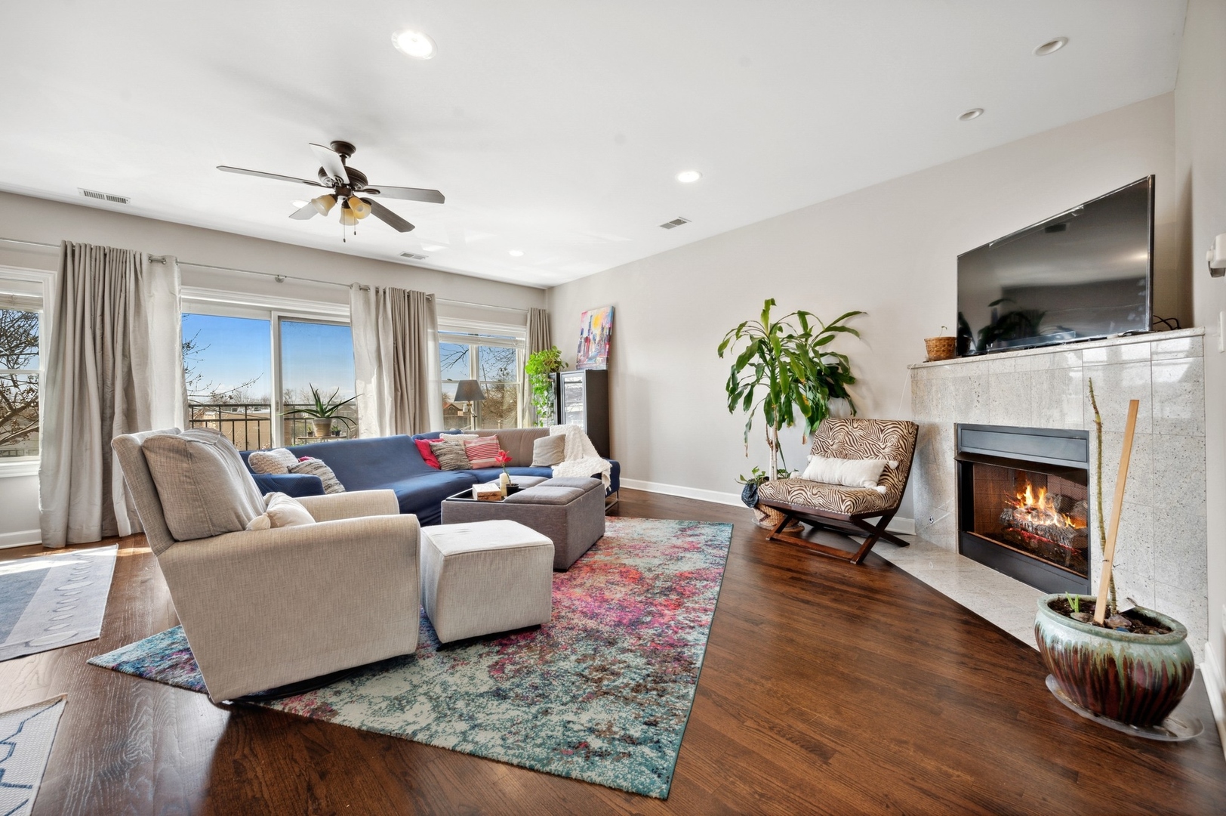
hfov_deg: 104.3
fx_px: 476
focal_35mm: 14
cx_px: 613
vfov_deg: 81.1
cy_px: 408
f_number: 8
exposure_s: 1/15
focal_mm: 14
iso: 400
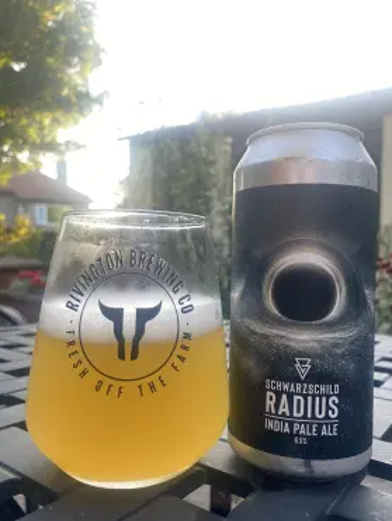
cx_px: 201
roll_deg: -1.5
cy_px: 258
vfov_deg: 63.4
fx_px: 422
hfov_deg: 49.8
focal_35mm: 28
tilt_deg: -1.3
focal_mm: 4.25
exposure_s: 1/122
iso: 64
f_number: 1.8
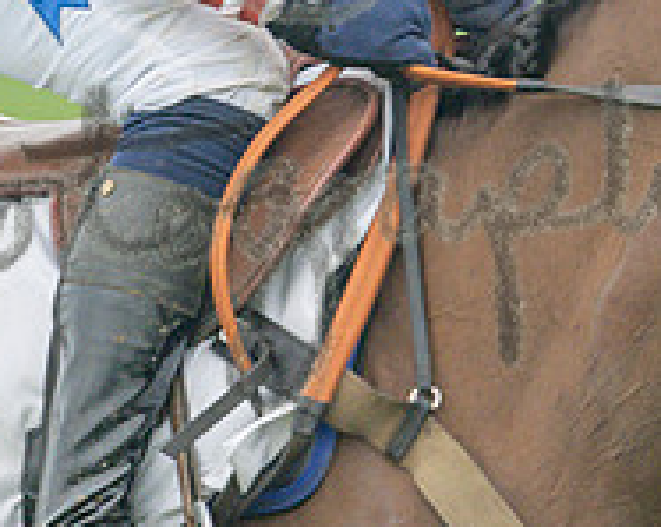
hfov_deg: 0.8
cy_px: -304
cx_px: 518
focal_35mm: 2283
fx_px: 44593
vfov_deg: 0.7
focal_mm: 400
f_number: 4.5
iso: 800
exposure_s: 1/500
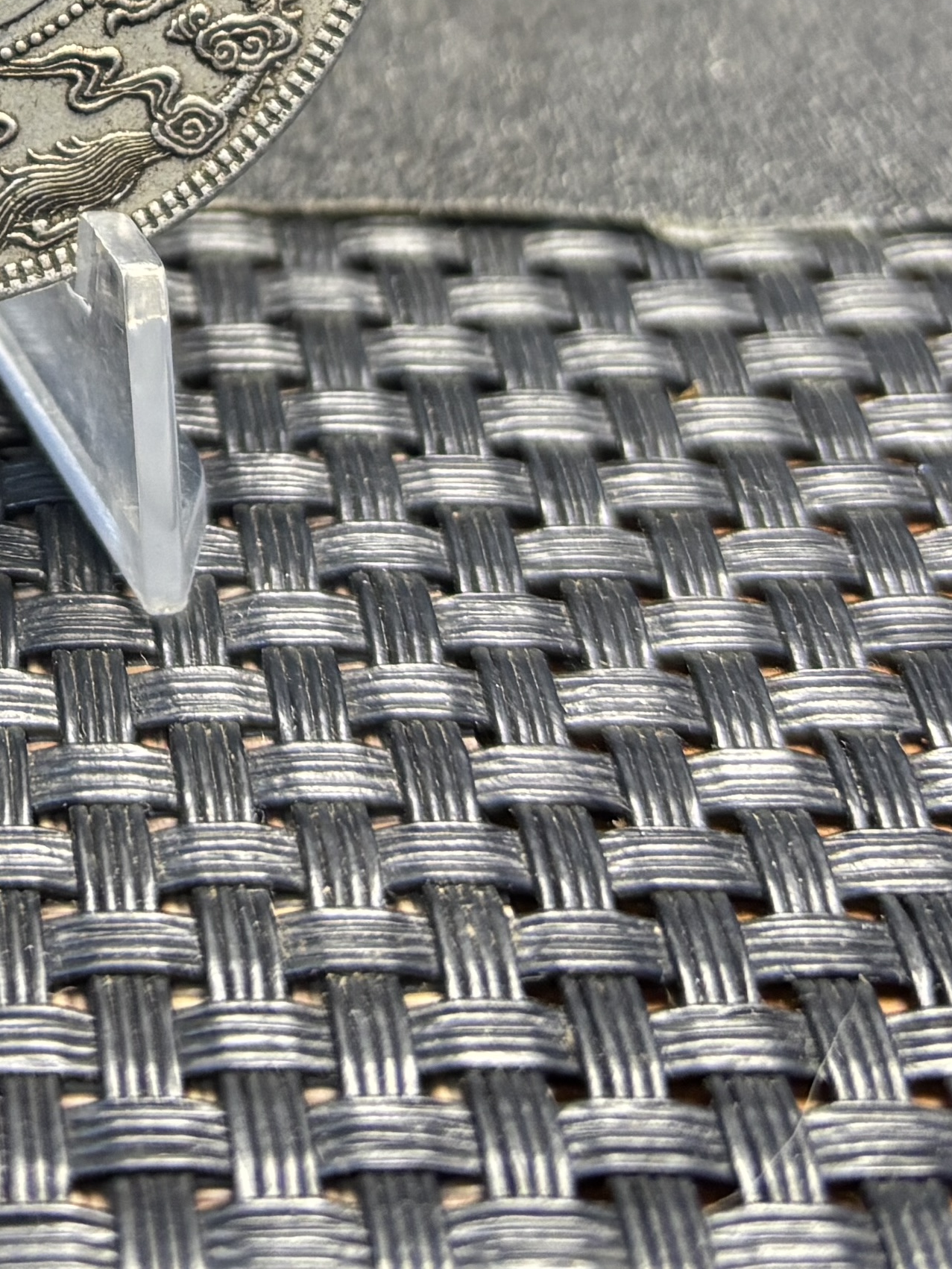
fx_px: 2273
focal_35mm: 62
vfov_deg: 27.7
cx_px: -106
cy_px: -216
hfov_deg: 22.3
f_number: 1.6
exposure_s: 1/50
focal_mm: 5.96
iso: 125
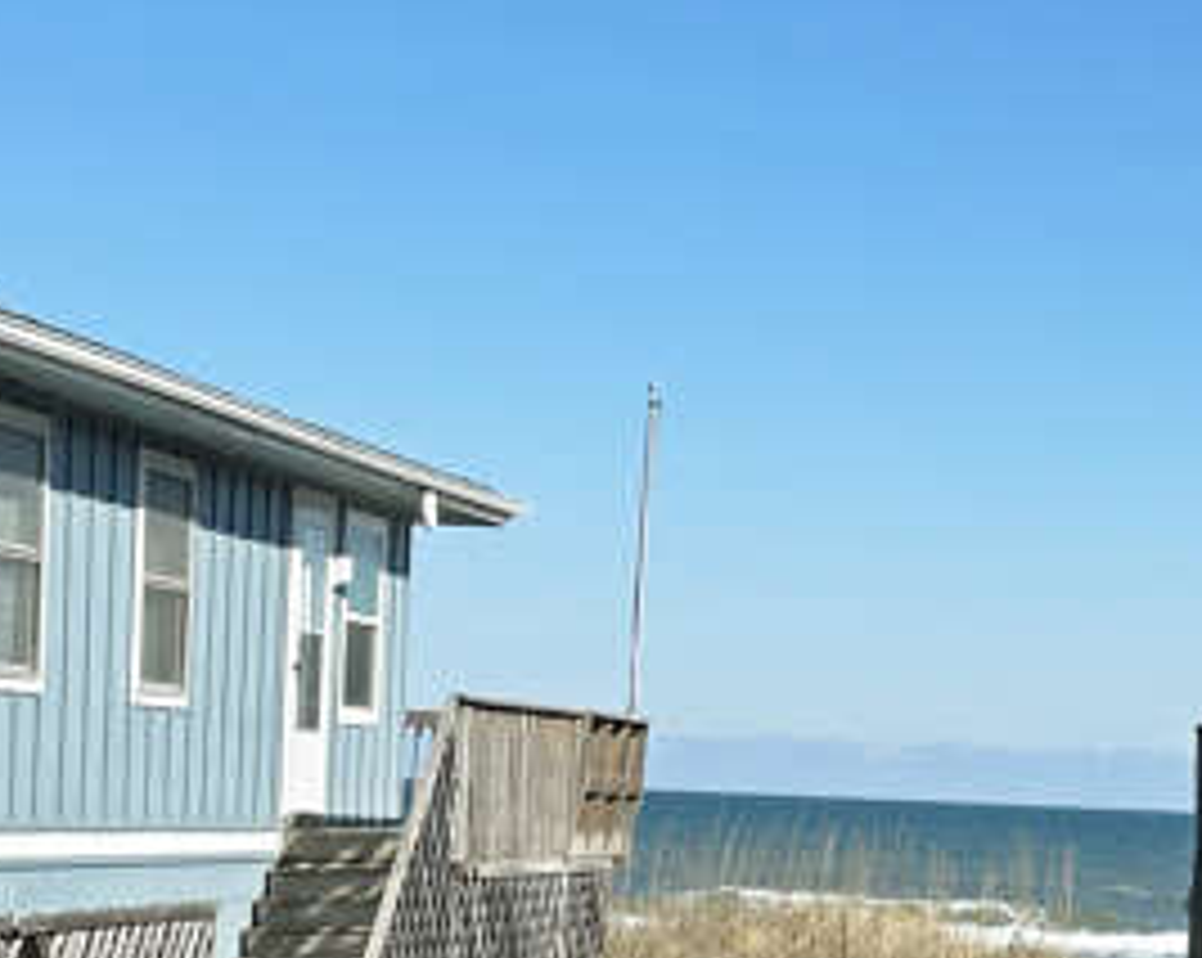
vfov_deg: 12.8
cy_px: 778
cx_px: 853
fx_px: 4264
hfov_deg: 16.0
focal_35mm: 120
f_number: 1.78
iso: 64
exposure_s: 1/5263
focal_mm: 6.86
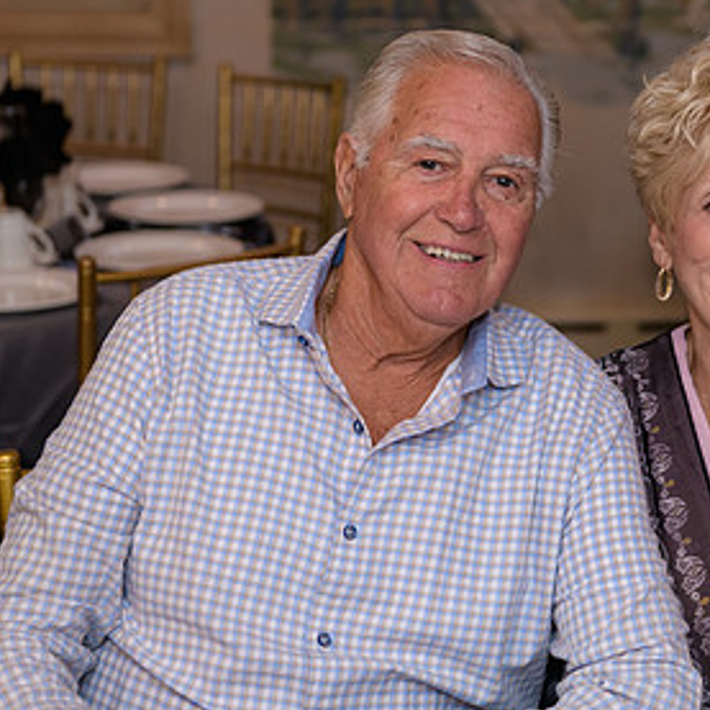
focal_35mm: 98
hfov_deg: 17.7
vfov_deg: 17.7
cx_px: 510
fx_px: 2274
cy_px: 276
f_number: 3.2
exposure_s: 1/125
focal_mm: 55
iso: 800
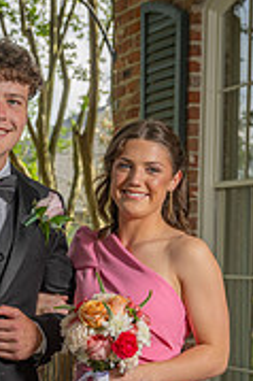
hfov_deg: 12.6
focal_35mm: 108
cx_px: 66
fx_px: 1141
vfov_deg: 18.5
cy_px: 377
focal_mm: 43
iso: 100
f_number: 5.6
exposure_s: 1/160
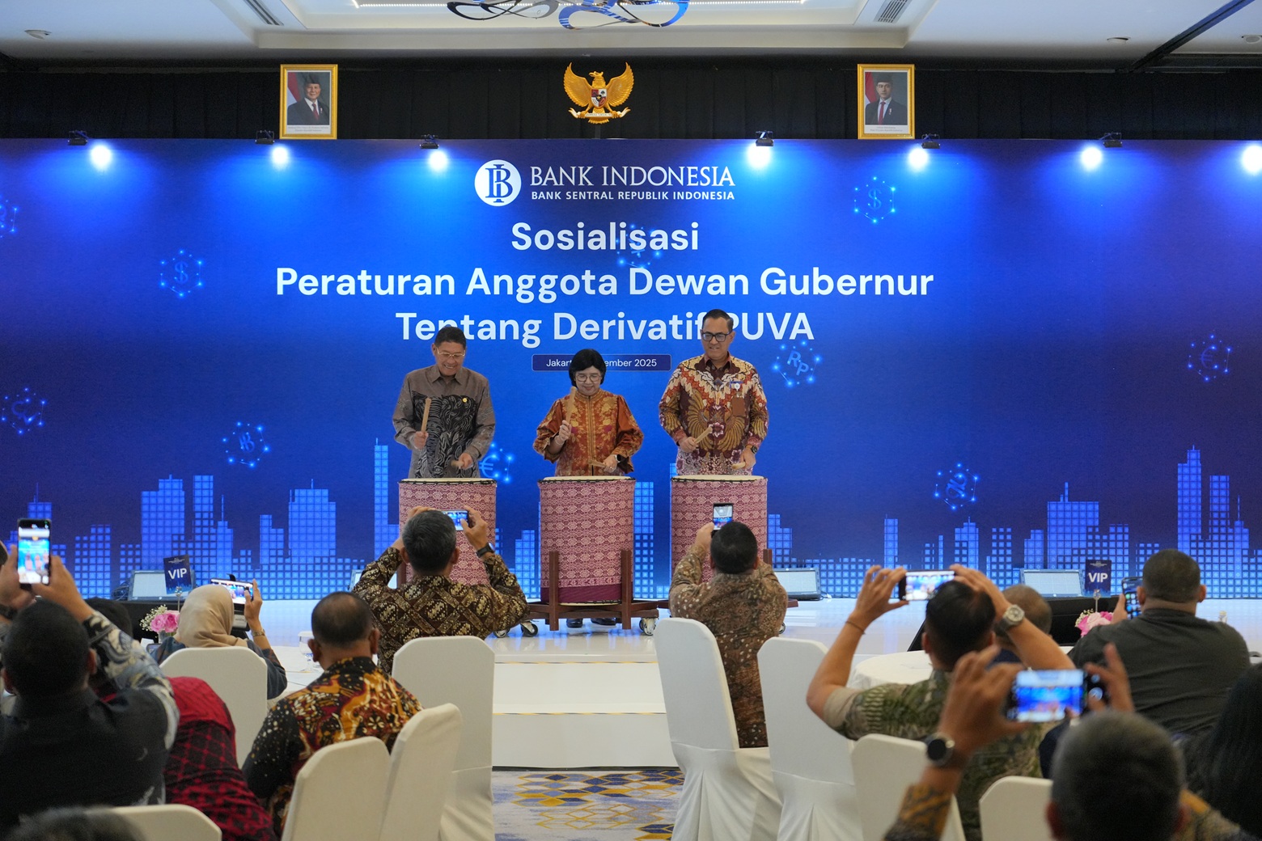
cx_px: 631
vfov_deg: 20.9
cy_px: 420
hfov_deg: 31.0
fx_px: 2278
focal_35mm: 65
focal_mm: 65
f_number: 4
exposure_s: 1/125
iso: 3200
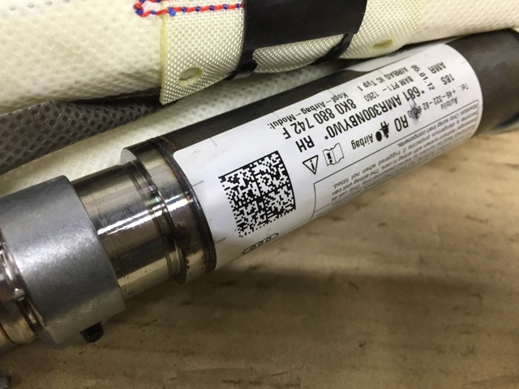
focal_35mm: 29
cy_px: 194
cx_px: 260
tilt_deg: -56.2
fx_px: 435
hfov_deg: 61.7
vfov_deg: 48.2
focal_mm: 4.15
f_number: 2.2
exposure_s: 1/33
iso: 64
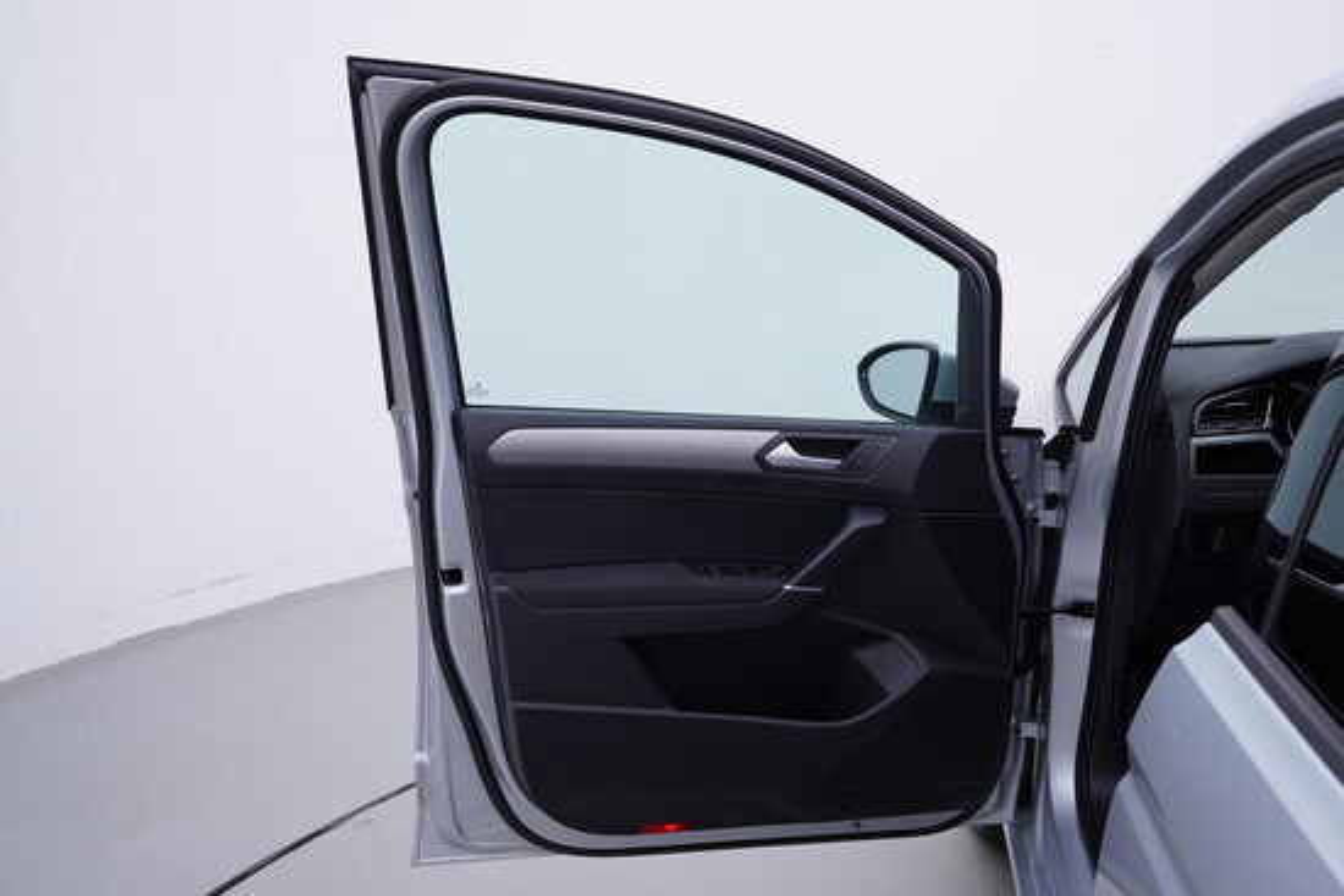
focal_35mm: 36
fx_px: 1344
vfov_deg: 36.9
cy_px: 448
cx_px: 672
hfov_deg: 53.1
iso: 125
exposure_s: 1/80
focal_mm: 24
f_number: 4
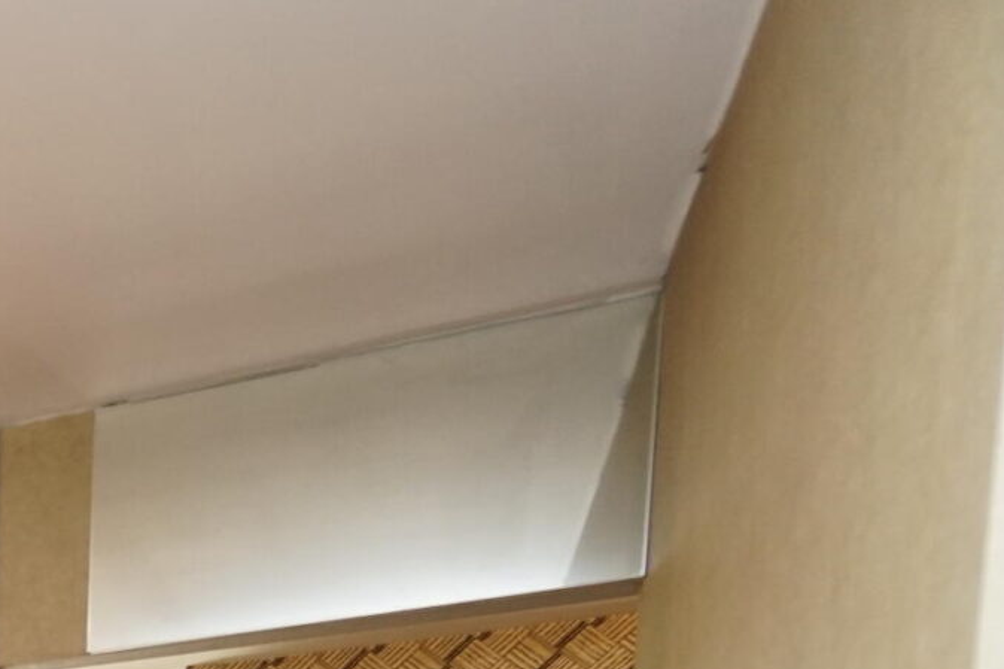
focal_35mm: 57
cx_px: -871
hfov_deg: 21.0
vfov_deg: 18.2
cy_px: 1236
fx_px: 1589
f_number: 4
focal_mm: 10
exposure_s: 1/160
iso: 800
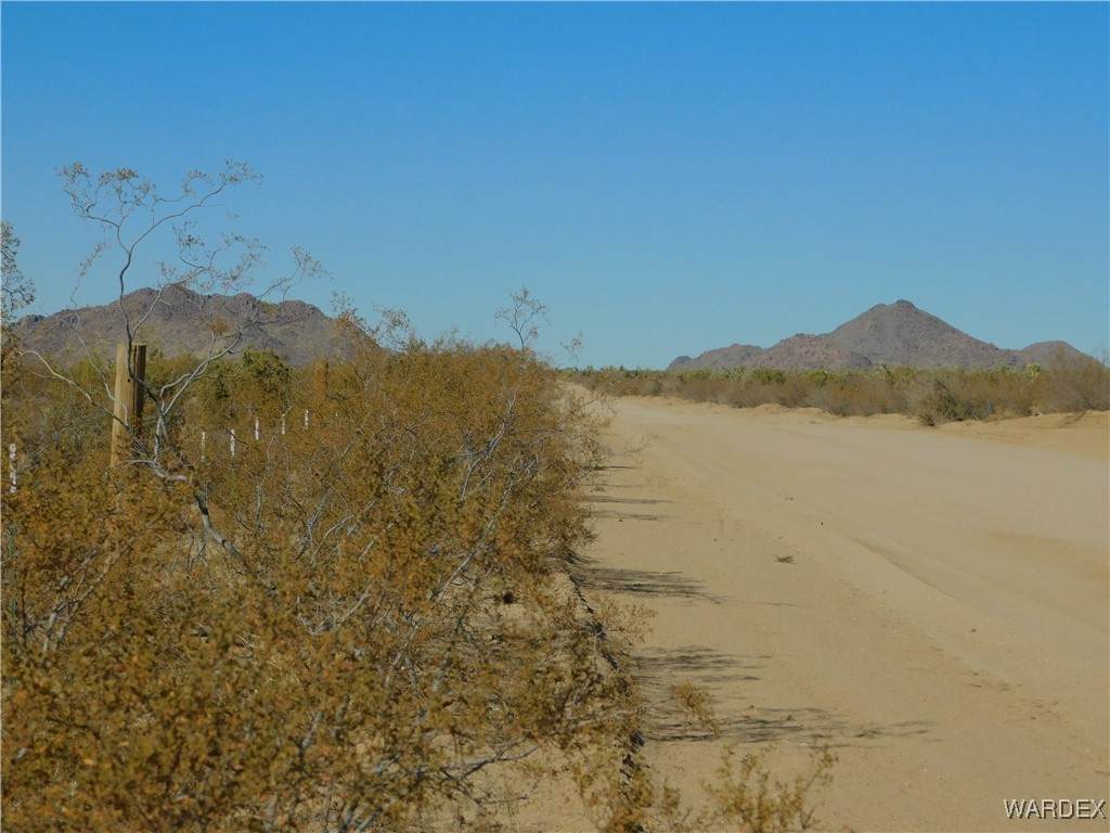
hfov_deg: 24.4
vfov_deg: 18.4
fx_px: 2565
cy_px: 416
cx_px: 555
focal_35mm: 80
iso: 125
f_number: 8.8
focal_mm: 14.2
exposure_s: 1/640
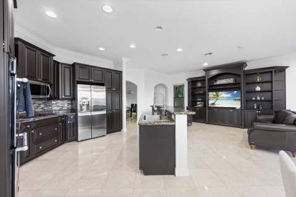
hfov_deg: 104.3
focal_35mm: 14
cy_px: 98
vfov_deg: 81.2
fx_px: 115
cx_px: 148
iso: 500
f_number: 7.1
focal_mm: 14
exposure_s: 1/20
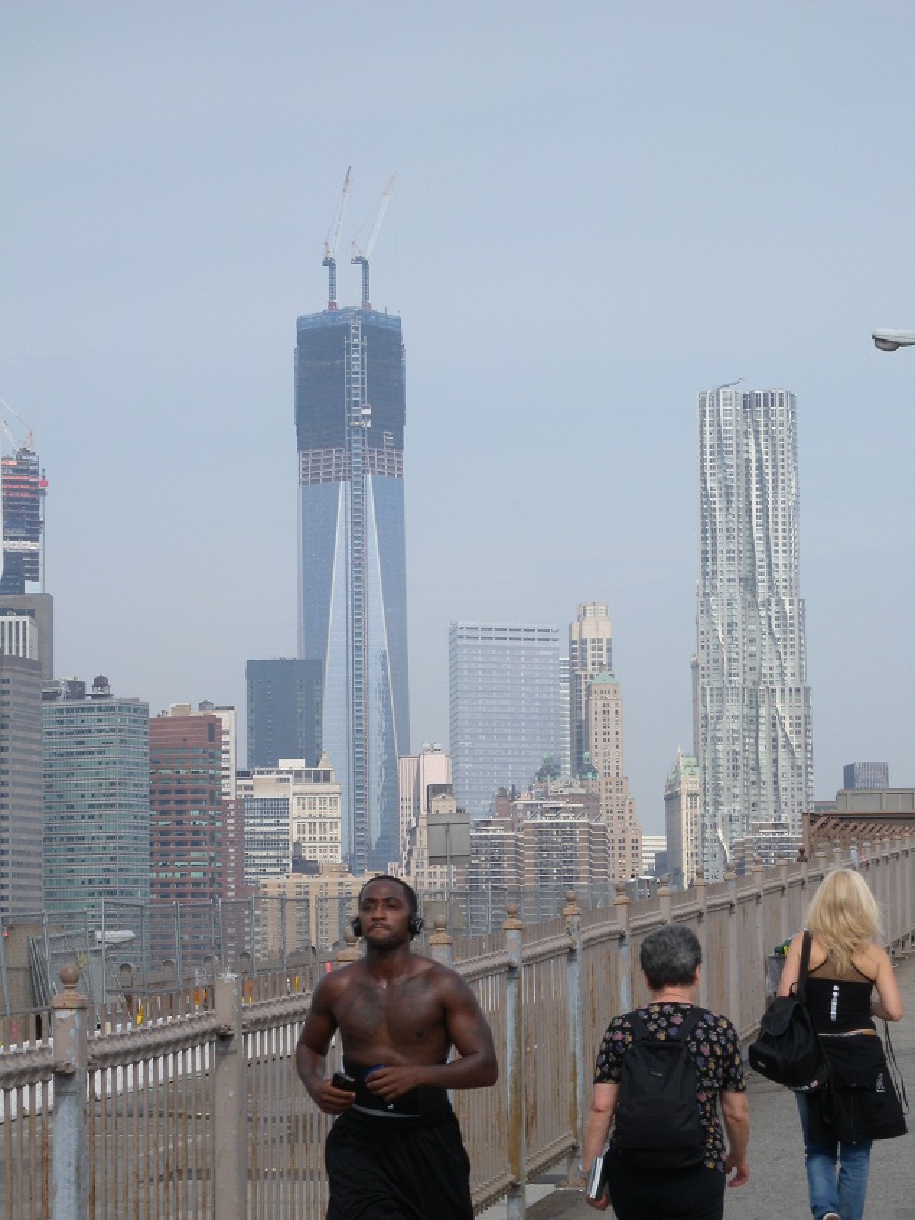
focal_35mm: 112
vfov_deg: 17.6
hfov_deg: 13.2
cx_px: 458
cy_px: 610
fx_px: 3946
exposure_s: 1/280
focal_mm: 24
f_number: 6.2
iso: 64
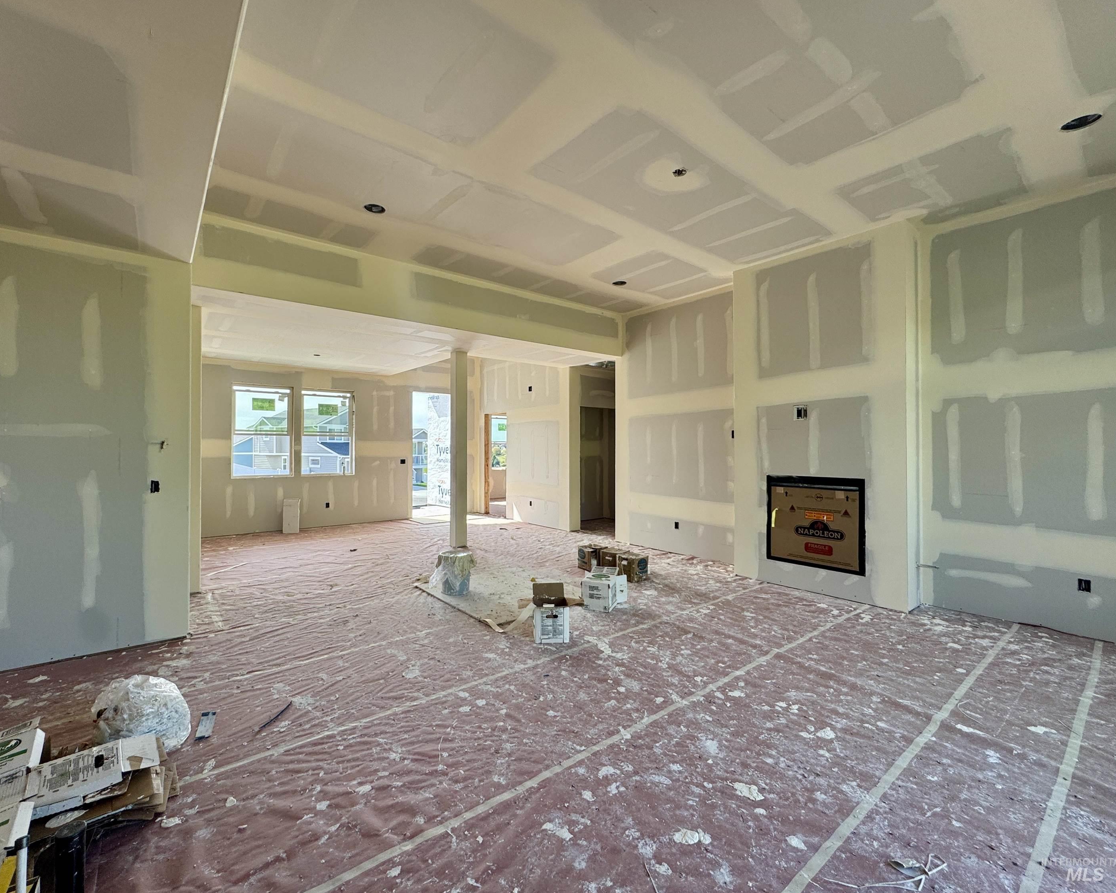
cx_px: 521
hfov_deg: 96.7
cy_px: 444
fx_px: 495
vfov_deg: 84.0
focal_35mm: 15
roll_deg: +0.0
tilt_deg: -0.9
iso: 40
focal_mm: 2.22
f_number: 2.2
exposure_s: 1/216
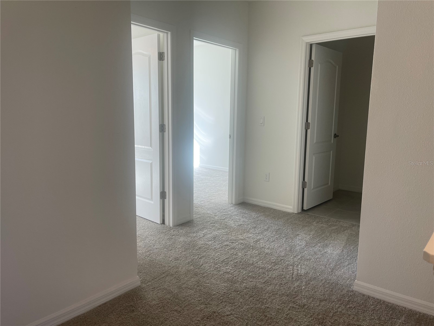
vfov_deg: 53.1
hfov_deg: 67.3
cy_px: 163
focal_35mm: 26
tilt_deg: -9.4
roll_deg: -1.0
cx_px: 217
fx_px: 326
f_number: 1.6
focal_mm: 5.1
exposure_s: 1/120
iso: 80
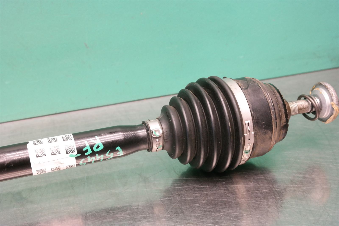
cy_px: 113
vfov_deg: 22.3
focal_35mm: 61
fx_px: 574
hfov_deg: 32.9
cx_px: 170
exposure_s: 1/80
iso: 1600
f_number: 7.1
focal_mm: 40
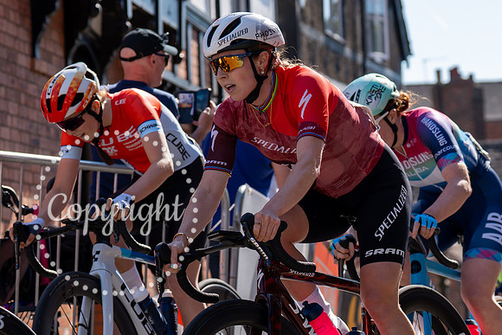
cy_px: 182
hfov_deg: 15.1
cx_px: 300
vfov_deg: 10.1
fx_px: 1897
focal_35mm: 136
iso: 100
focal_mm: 70
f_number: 3.5
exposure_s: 1/1000
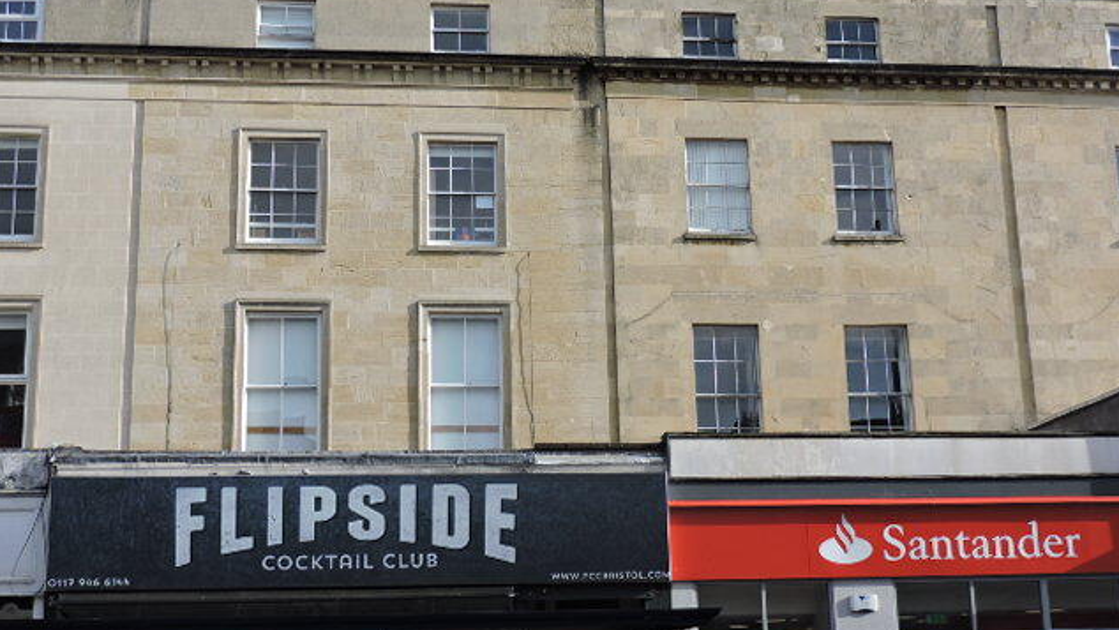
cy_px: 261
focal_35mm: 55
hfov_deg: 37.8
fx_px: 1632
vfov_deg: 21.8
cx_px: 560
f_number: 3.6
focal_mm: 8.9
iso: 100
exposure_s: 1/640
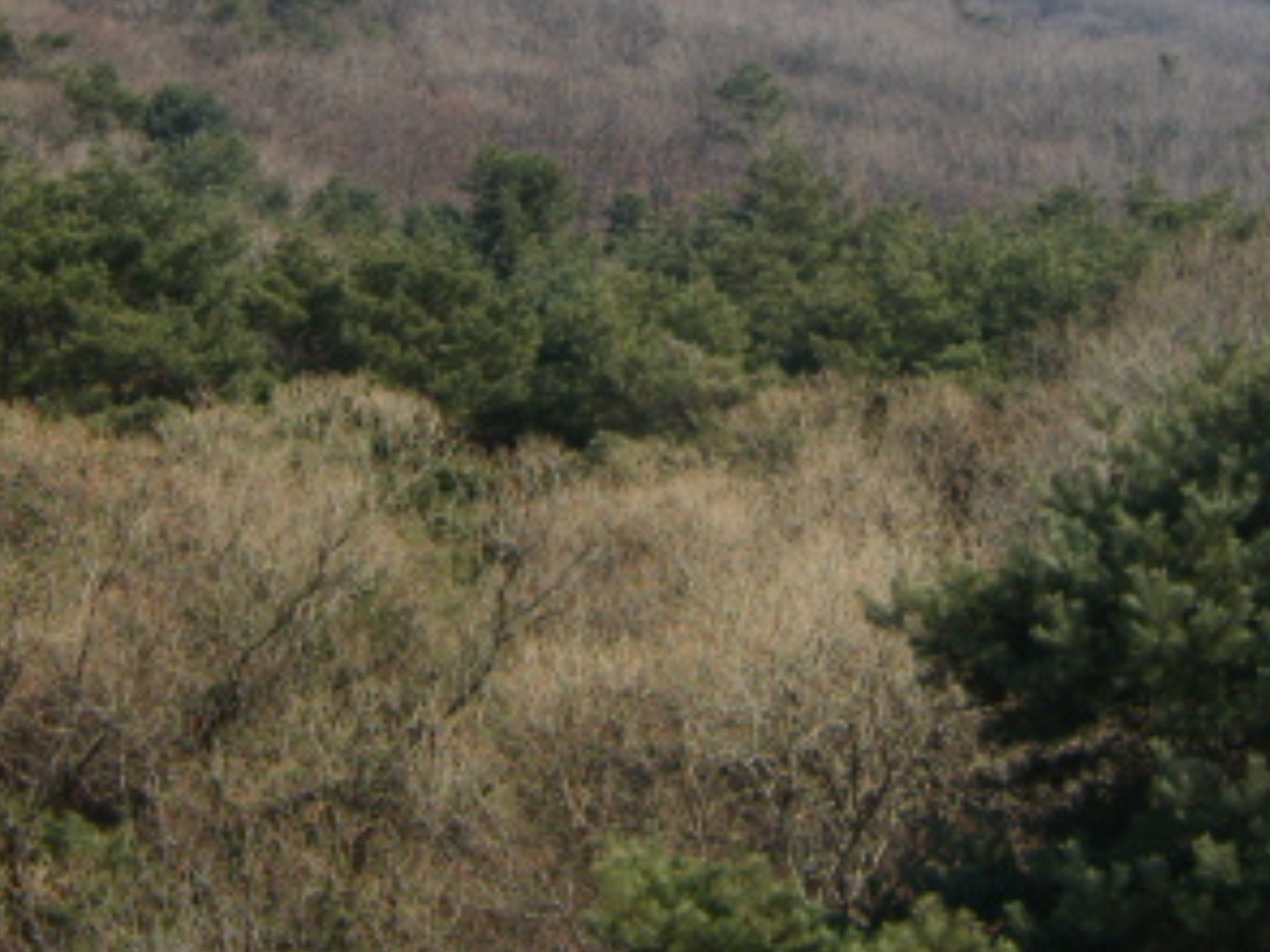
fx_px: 2787
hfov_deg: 25.7
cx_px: 616
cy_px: 155
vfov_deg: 19.1
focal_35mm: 76
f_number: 2.8
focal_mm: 7.4
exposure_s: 1/1000
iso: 50
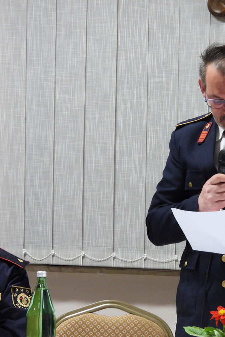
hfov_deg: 4.6
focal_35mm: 299
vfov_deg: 6.9
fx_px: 2803
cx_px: 216
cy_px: 169
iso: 800
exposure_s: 1/15
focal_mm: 38.6
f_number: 4.5
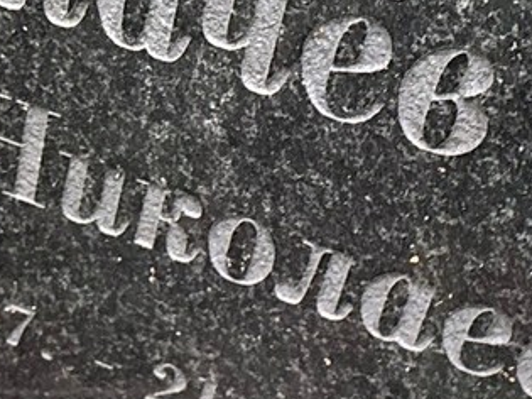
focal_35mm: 119
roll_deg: -6.3
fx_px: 1828
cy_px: 37
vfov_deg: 12.3
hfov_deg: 16.6
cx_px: 272
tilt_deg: -38.0
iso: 500
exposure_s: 1/60
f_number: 1.6
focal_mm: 5.96
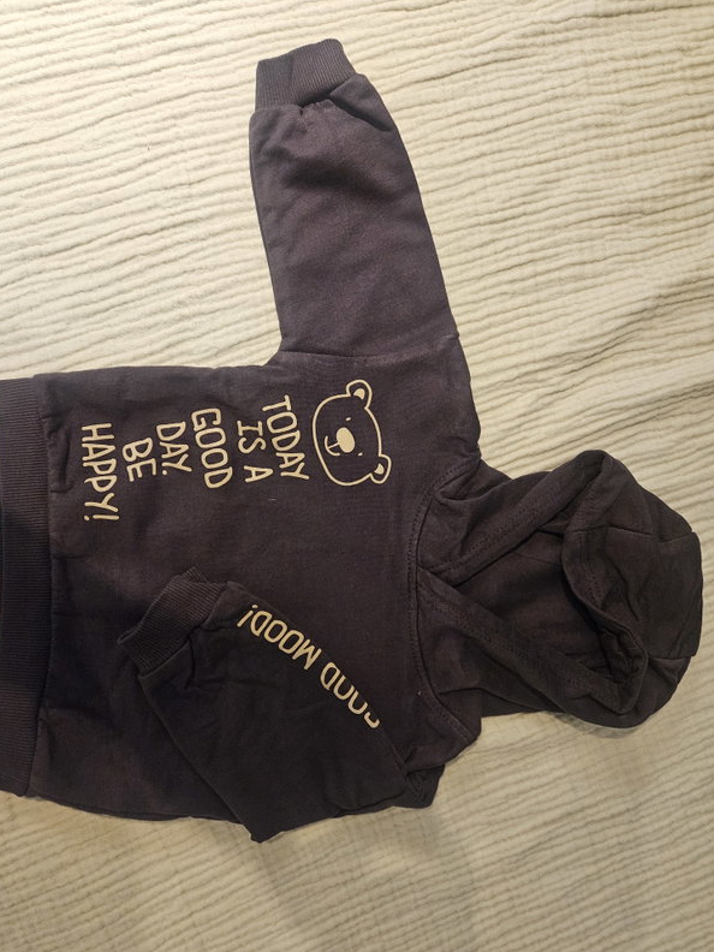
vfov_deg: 71.6
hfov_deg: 56.8
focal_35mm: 24
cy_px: 492
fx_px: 660
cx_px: 343
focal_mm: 5.4
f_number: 1.8
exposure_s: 1/100
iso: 1000
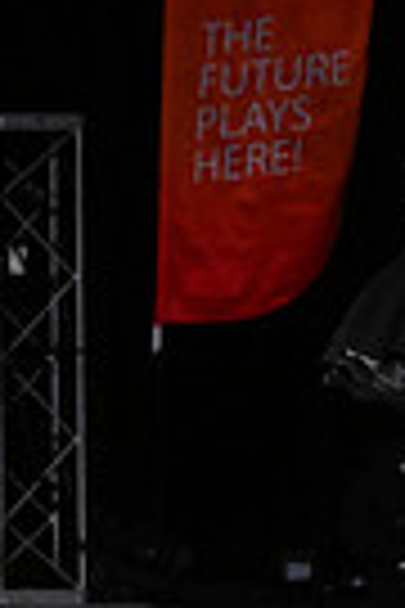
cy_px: 266
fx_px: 7374
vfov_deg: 4.7
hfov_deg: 3.1
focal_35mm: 437
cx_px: -855
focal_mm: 68
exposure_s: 1/1000
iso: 6400
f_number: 4
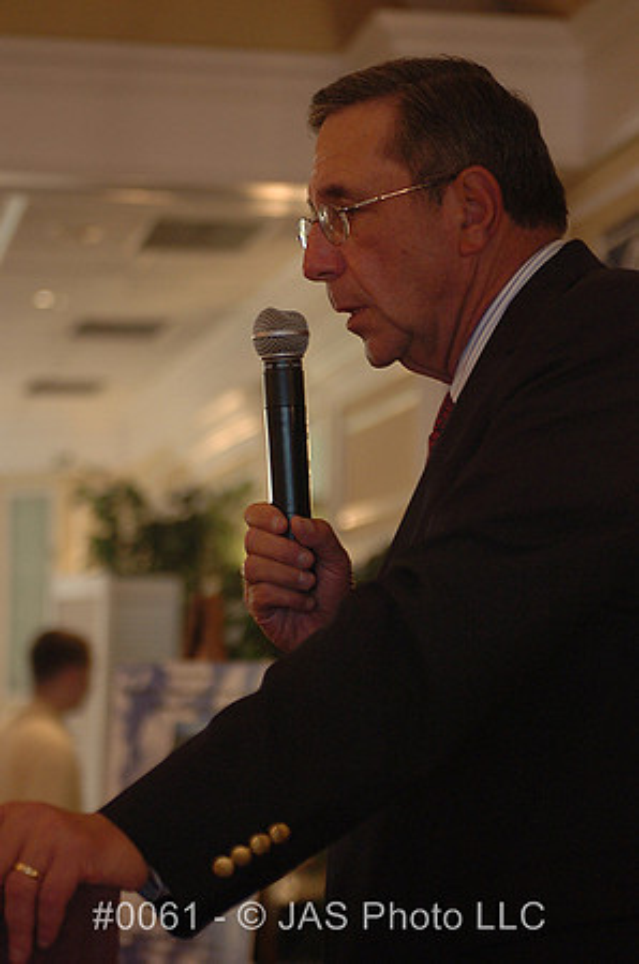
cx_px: 320
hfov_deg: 13.0
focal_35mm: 105
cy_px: 482
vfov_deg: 19.5
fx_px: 2808
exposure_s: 1/50
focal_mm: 70
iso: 400
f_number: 2.8
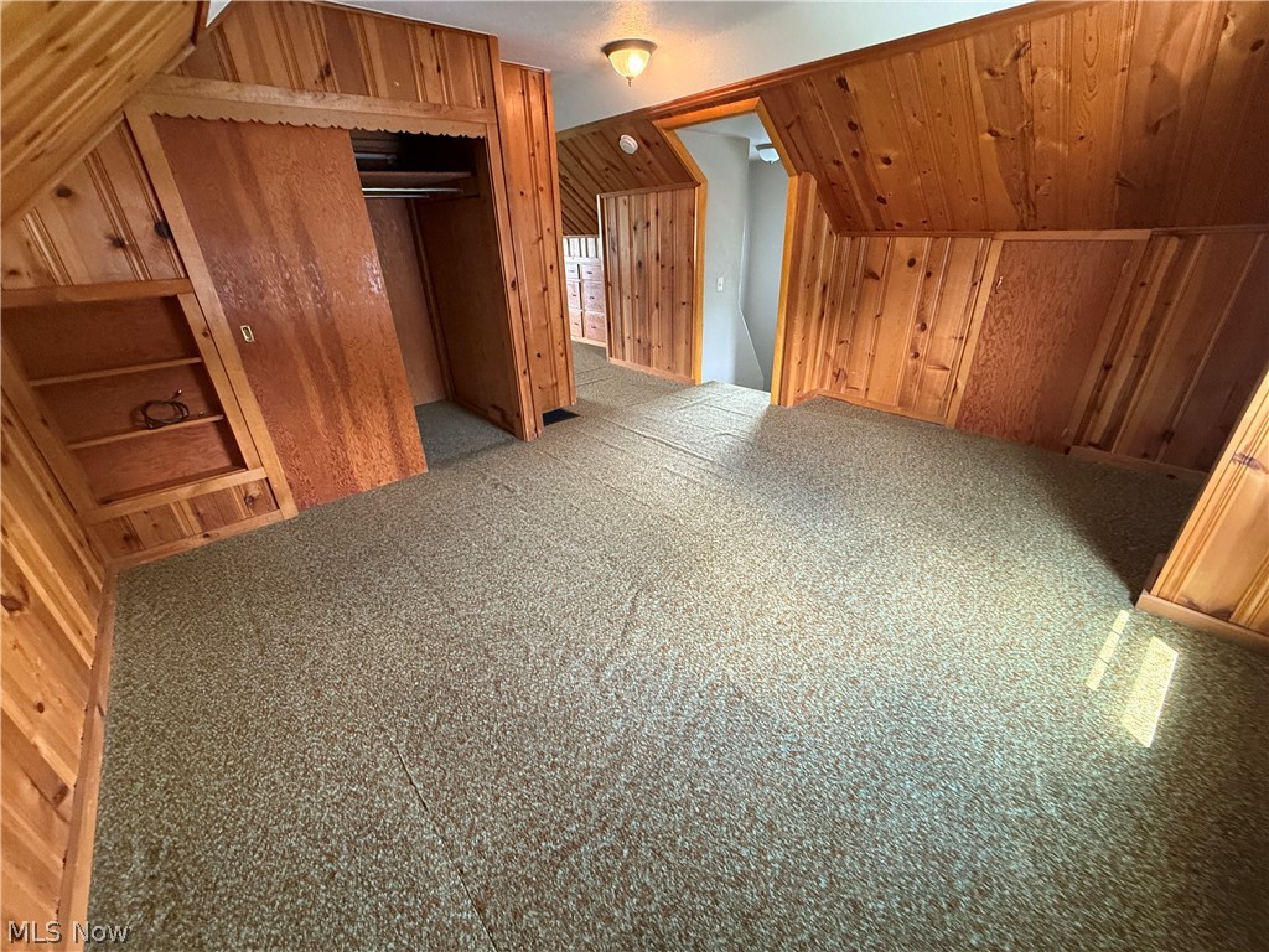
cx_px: 634
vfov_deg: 85.7
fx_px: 513
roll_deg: +2.1
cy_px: 476
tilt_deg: -25.8
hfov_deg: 102.1
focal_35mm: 14
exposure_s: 1/60
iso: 500
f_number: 2.2
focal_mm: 2.22
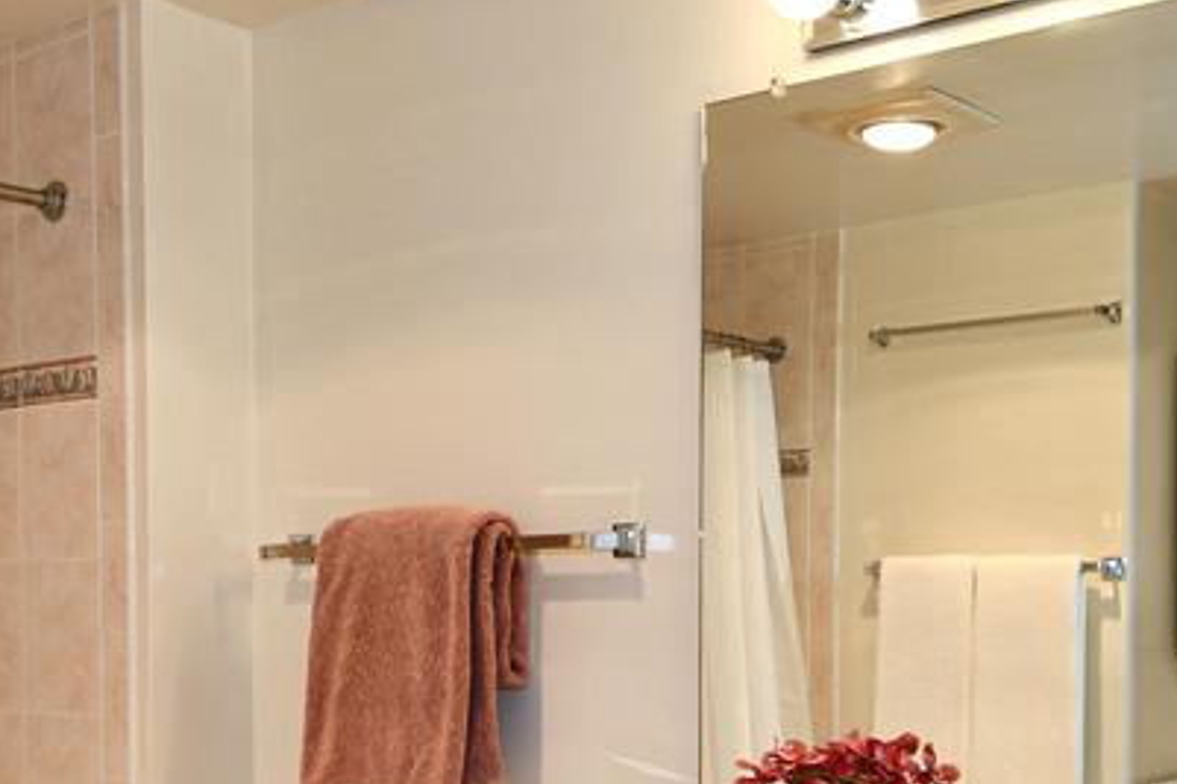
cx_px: 464
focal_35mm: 46
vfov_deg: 28.2
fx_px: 1503
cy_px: 692
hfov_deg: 42.5
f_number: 4.5
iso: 200
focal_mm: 12
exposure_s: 1/80
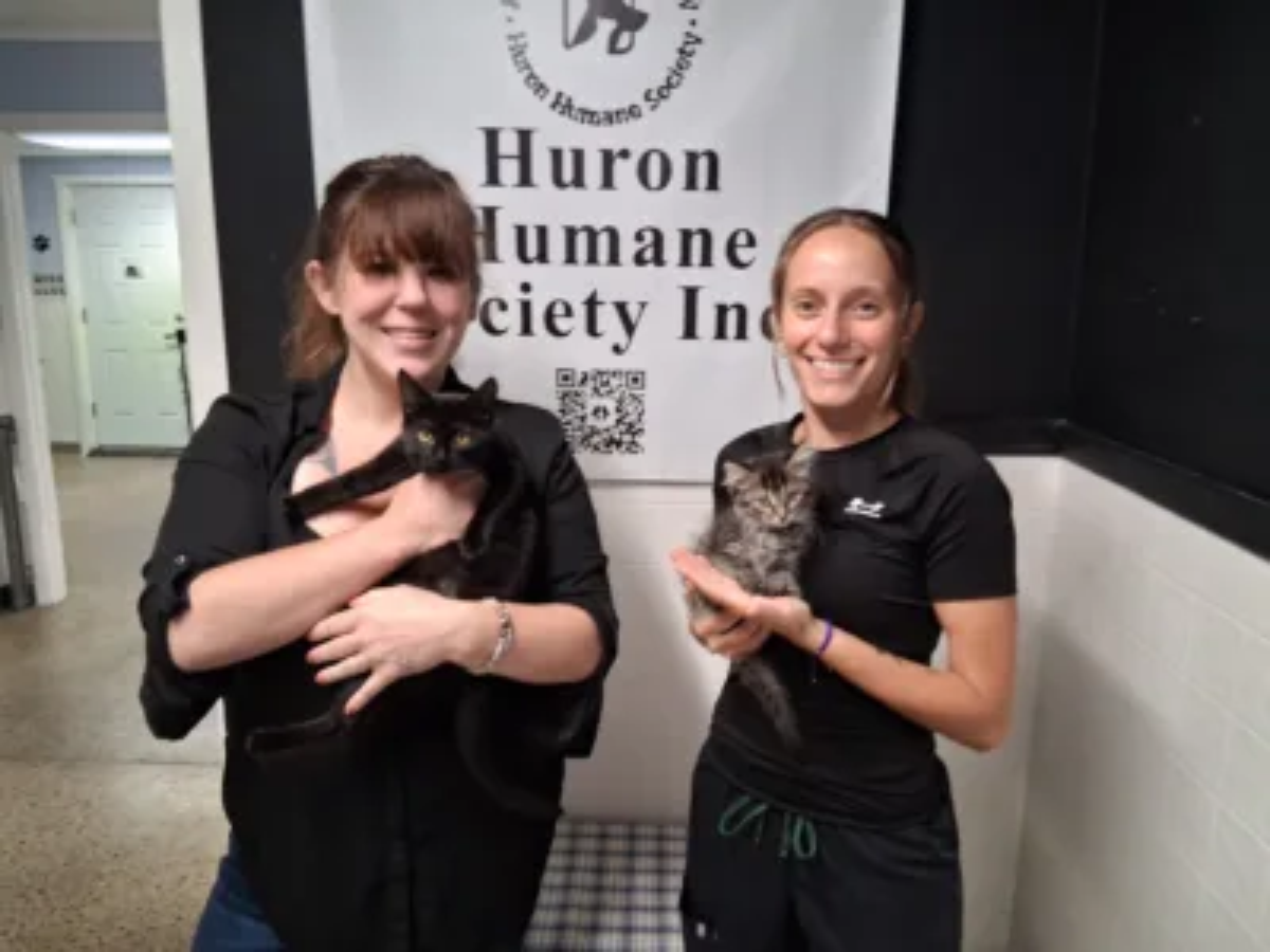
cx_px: 635
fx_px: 954
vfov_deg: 53.1
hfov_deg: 67.3
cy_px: 476
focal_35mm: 26
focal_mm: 3.98
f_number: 1.8
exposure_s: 1/50
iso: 400
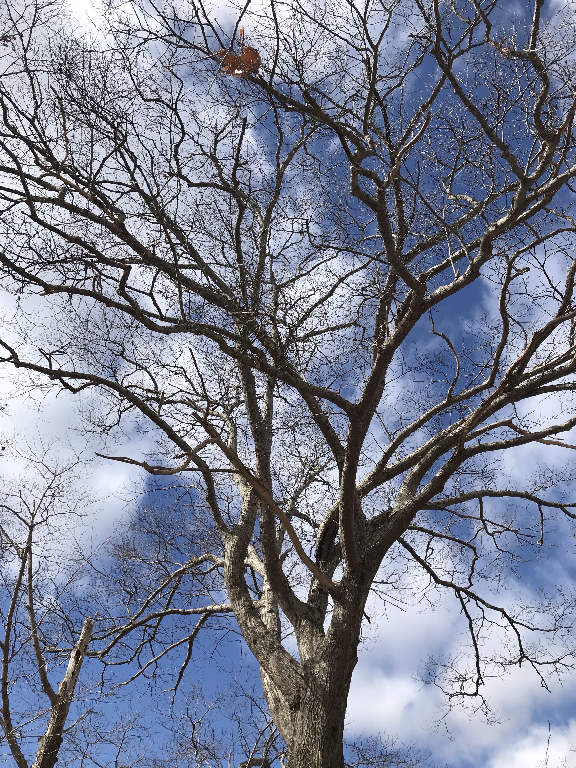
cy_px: 384
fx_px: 621
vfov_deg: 63.4
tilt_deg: +51.8
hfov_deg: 49.7
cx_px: 288
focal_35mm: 28
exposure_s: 1/3096
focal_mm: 3.99
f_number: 1.8
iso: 20
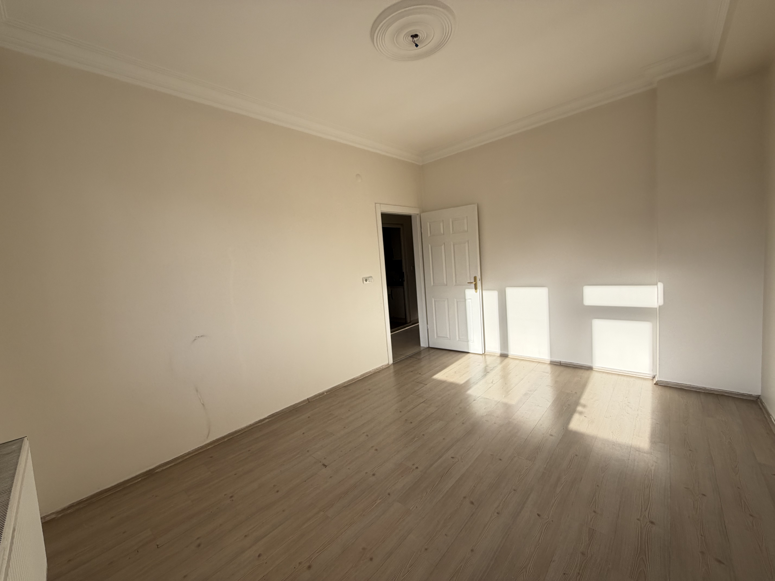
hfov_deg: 102.1
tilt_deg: -5.6
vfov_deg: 85.7
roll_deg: +5.0
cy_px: 290
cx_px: 388
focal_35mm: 14
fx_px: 313
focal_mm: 2.22
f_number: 2.2
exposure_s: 1/490
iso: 64
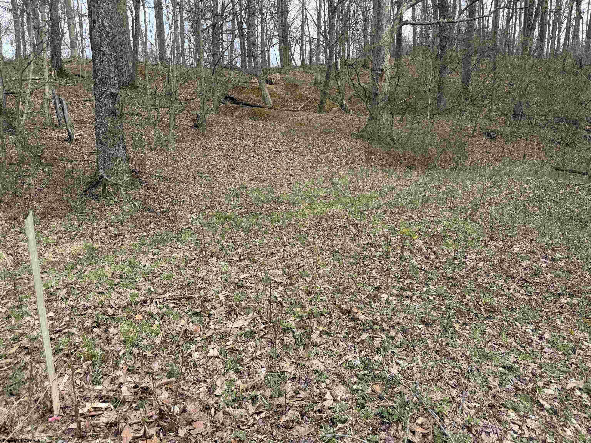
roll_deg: +1.9
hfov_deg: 71.6
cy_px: 222
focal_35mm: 24
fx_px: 410
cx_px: 296
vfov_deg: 56.8
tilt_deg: -7.1
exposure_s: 1/1106
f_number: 1.78
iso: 80
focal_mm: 6.76
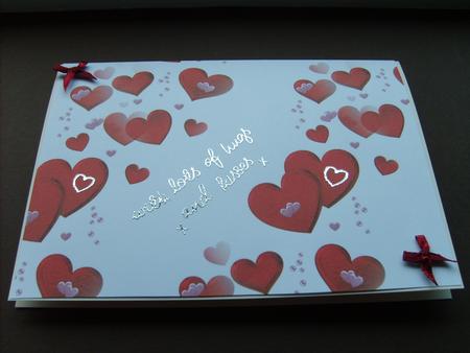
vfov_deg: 40.7
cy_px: 176
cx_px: 235
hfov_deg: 52.6
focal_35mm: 35
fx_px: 475
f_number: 2.8
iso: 50
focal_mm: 5.8
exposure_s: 1/30
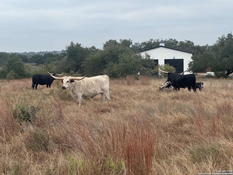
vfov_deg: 19.1
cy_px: 88
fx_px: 518
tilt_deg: -5.1
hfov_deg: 25.3
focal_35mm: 77
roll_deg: +0.7
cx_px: 116
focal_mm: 9
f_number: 2.8
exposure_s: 1/261
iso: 25
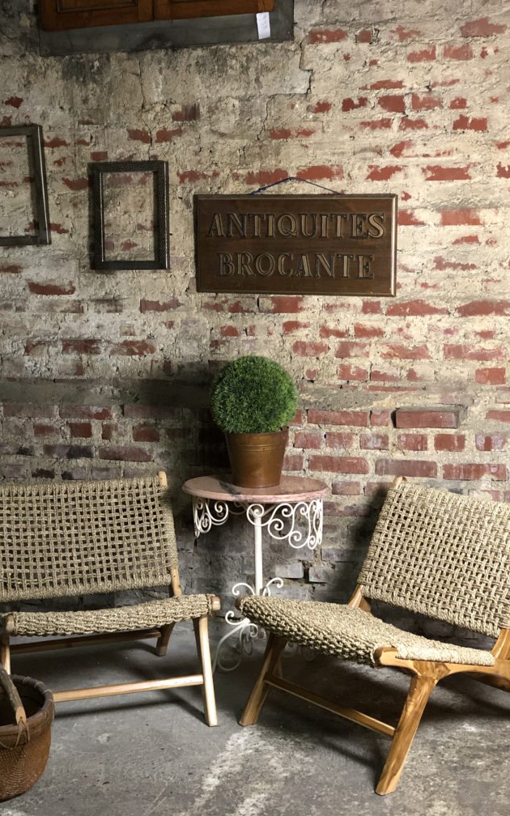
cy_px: 403
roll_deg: +1.3
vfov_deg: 36.3
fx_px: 1245
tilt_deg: -7.6
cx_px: 264
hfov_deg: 23.1
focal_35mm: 56
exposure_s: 1/13
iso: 160
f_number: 2.4
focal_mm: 6
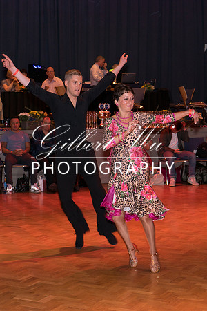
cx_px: 90
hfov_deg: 16.8
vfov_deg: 25.1
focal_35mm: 81
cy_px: 156
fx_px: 699
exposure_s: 1/60
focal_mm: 54
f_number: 6.3
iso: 200
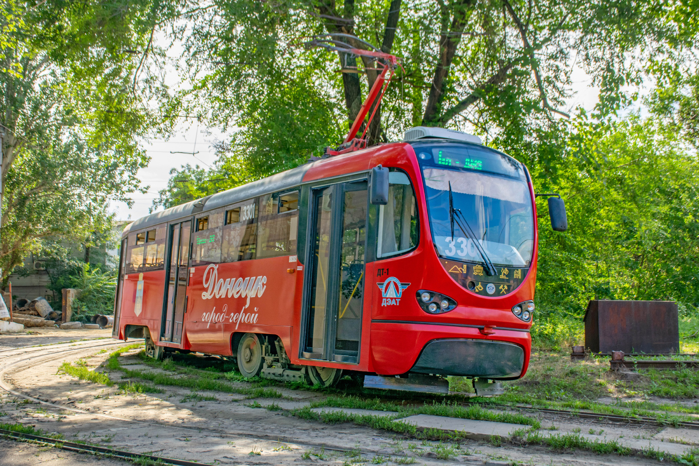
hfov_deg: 41.1
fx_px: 932
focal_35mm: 48
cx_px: 350
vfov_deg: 28.1
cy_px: 233
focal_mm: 32
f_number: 5.6
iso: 125
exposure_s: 1/250
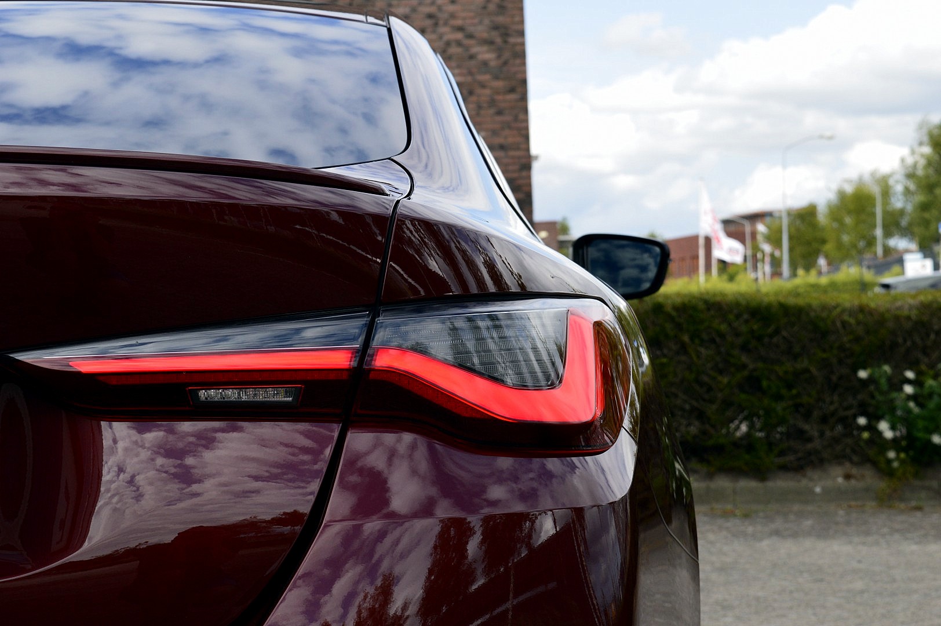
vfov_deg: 16.5
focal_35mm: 82
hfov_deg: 24.6
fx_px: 2155
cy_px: 313
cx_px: 470
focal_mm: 55
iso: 400
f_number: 10
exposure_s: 1/320
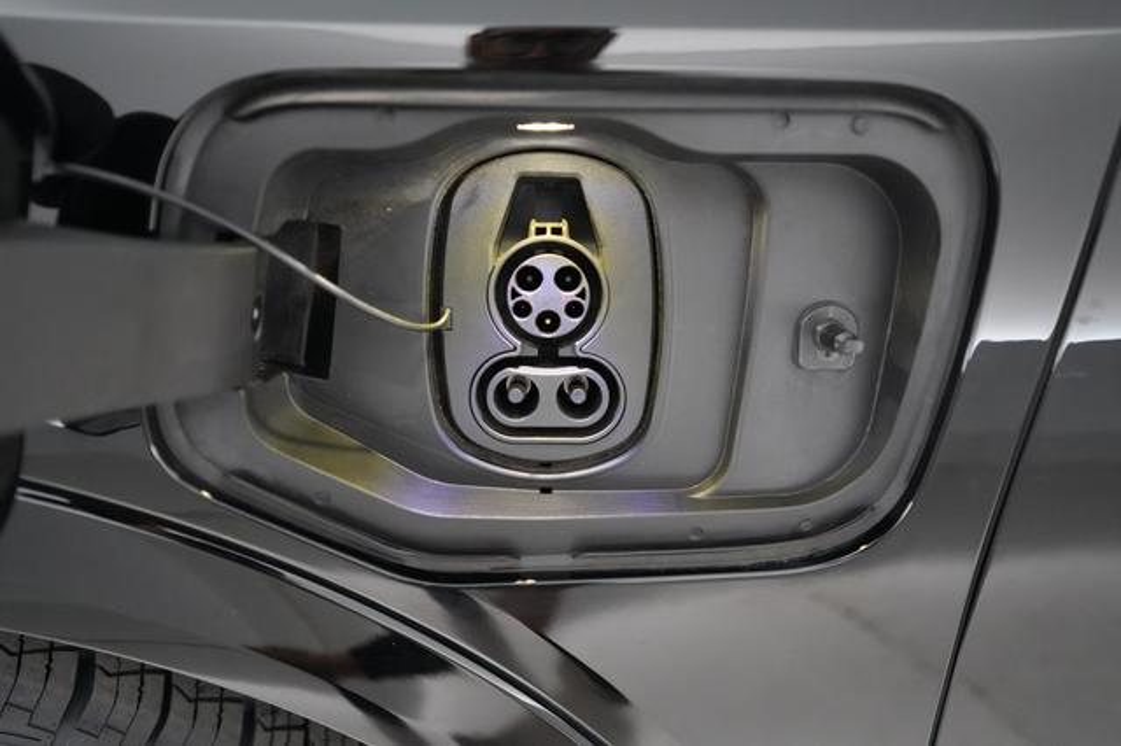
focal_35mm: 28
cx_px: 560
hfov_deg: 65.5
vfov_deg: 46.4
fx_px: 871
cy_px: 373
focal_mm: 28
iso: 10000
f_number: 2.8
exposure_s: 1/250
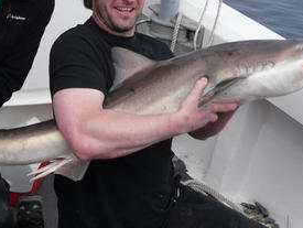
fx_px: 605
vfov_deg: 21.0
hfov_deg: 27.6
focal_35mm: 69
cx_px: 63
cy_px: 30
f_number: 8.2
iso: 80
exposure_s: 1/152
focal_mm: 6.3
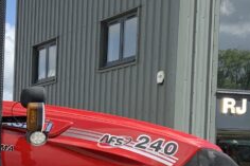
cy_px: 185
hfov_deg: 15.3
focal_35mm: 131
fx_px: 909
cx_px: -24
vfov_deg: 10.3
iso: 16
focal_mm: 3
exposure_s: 1/1848
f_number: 1.8
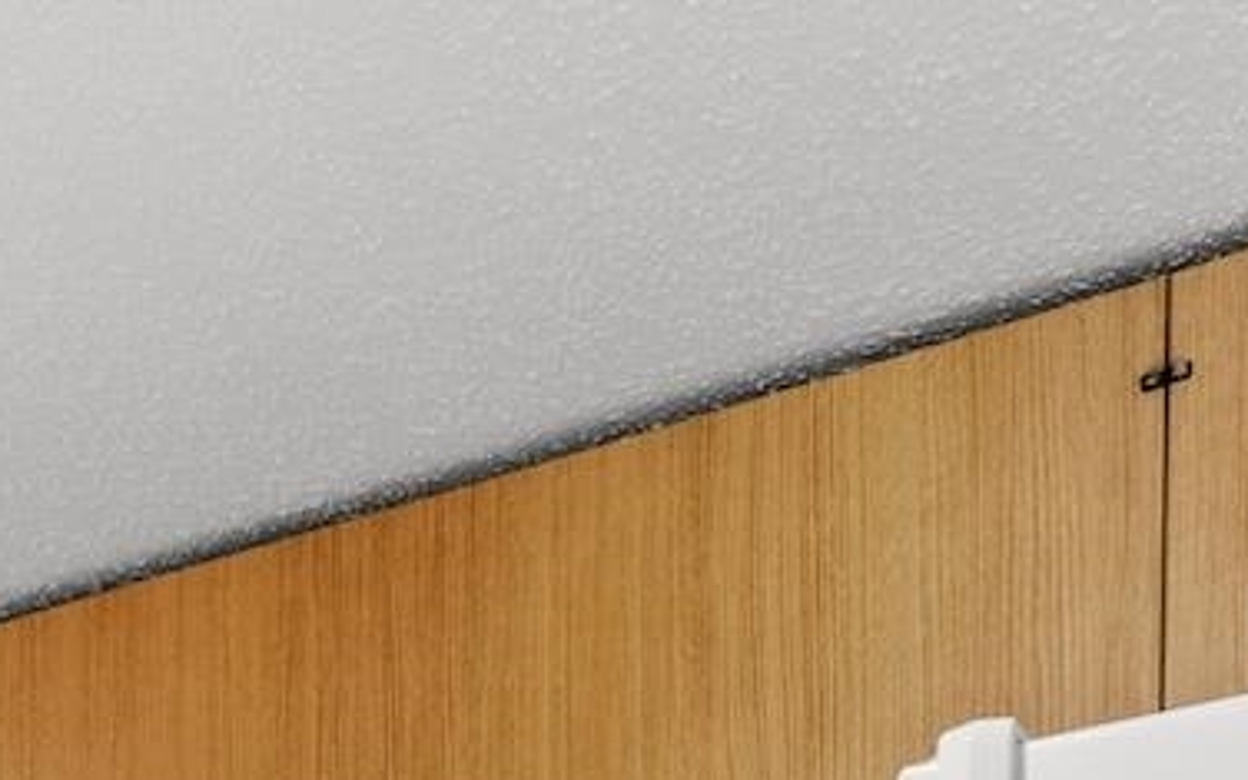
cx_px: 275
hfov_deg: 26.1
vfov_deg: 12.7
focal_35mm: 78
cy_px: 1912
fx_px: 2653
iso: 1600
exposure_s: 1/6
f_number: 8
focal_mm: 10
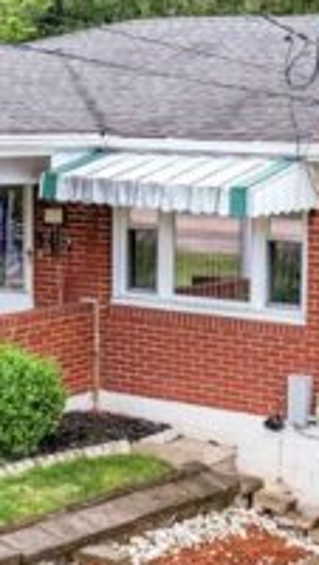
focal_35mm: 92
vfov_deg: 23.1
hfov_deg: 13.2
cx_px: 223
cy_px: 315
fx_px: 1379
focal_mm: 8.38
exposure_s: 1/320
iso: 100
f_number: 2.8
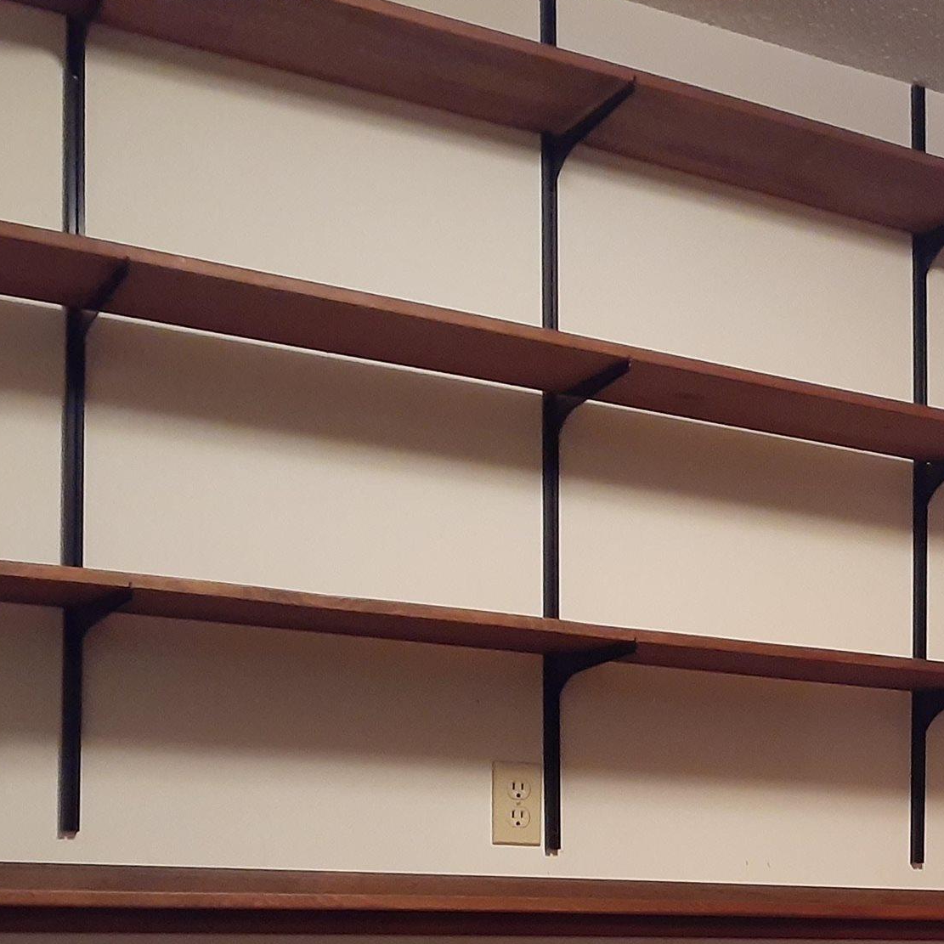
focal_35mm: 66
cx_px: 1008
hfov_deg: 24.5
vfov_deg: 24.7
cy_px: 973
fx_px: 2036
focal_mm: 3.6
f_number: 1.9
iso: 400
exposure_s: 1/24
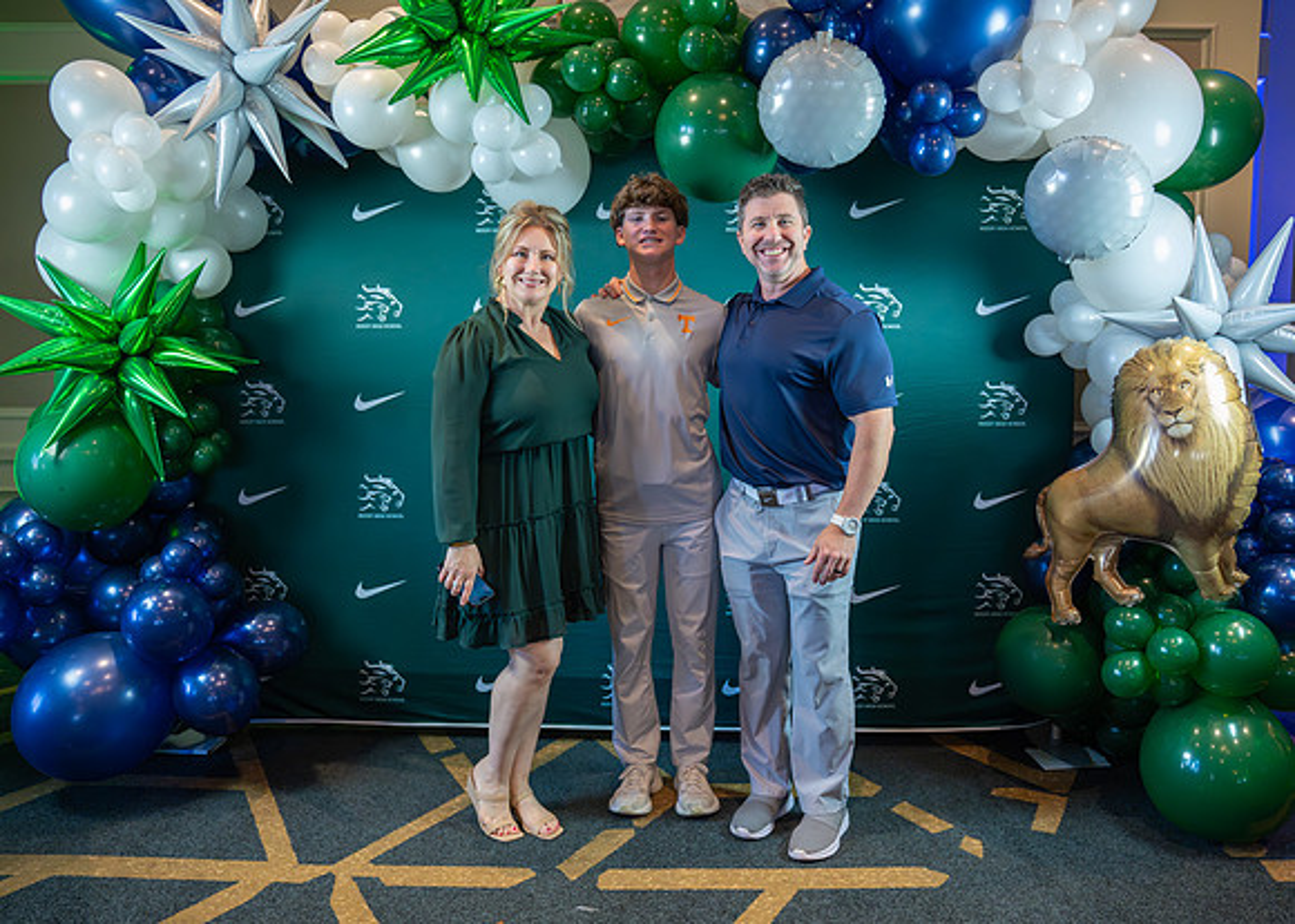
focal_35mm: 27
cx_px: 648
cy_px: 462
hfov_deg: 67.1
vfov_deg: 50.7
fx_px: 976
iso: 3200
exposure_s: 1/400
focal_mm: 24
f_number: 2.8
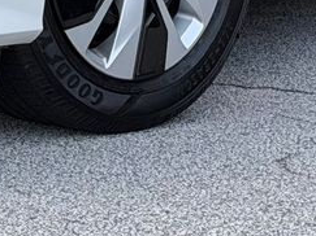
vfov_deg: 4.6
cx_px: -100
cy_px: -309
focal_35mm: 316
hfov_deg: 6.2
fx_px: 2883
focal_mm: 6.76
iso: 64
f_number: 1.78
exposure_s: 1/646
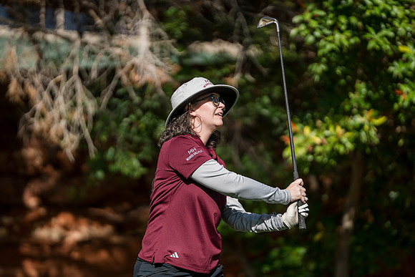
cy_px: 138
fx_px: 2306
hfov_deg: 10.3
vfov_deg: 6.9
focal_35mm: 200
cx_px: 208
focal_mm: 200
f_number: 2.8
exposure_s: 1/6400
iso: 320
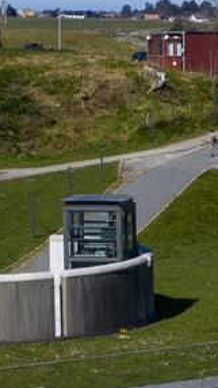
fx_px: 2023
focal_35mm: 197
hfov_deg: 6.1
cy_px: 299
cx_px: 366
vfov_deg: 10.9
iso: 100
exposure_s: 1/320
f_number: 4.5
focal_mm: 10.26
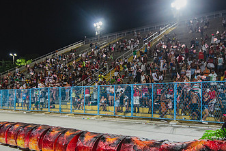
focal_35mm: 28
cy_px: 104
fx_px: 176
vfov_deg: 45.5
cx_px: 132
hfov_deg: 65.0
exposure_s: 1/250
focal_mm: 16
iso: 2000
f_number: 4
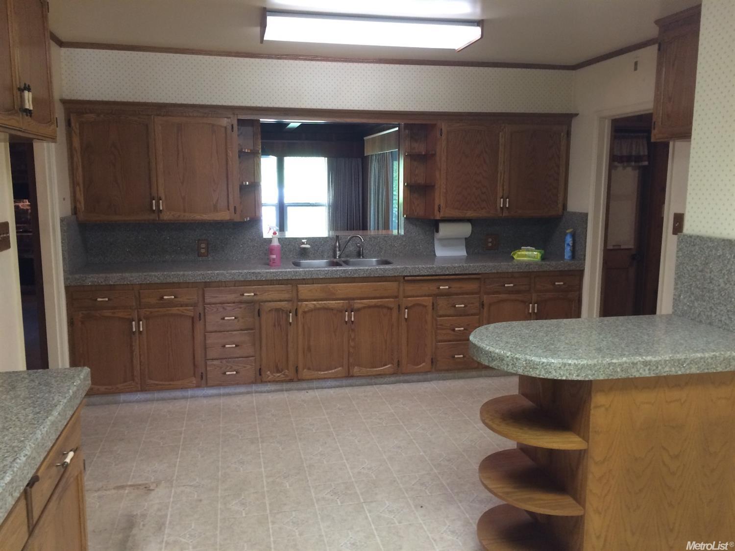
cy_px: 276
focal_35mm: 29
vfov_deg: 48.2
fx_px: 616
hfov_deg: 61.7
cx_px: 368
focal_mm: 4.15
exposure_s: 1/30
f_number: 2.2
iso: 100
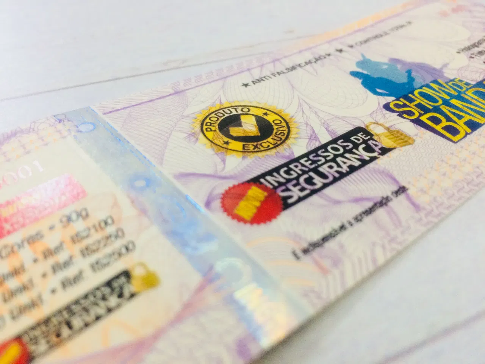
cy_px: 182
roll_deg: +1.9
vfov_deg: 48.2
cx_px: 242
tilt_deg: -41.8
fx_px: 406
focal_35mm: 29
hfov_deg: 61.7
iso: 200
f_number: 2.2
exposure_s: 1/30
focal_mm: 4.15
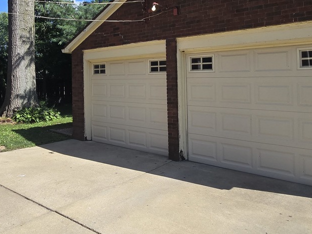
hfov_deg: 58.3
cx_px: 98
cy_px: 76
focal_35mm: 30
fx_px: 270
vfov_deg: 46.0
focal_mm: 2.2
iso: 50
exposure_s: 1/1864
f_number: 2.2
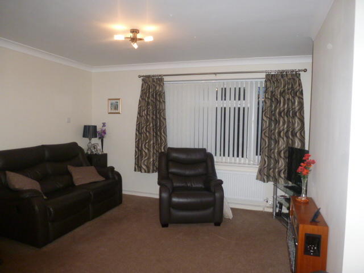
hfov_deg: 71.6
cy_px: 136
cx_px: 182
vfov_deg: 56.8
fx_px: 252
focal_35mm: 24
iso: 400
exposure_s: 1/60
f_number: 3.3
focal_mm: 4.3
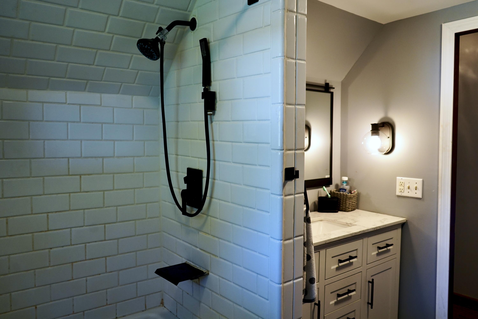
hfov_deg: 65.5
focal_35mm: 28
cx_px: 239
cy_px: 160
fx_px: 372
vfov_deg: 46.4
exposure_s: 1/160
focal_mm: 28
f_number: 4
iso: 1250
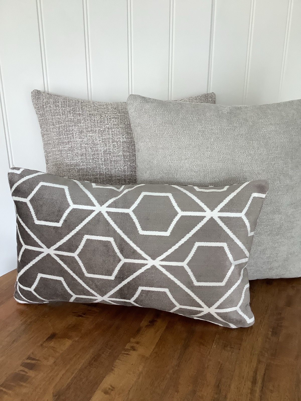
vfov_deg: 58.4
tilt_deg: -19.7
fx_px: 359
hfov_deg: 45.4
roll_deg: +0.0
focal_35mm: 31
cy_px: 200
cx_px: 150
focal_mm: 3.3
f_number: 2.4
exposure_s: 1/60
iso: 125
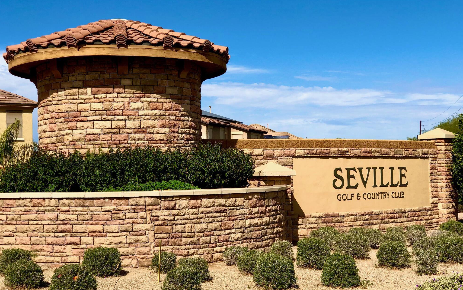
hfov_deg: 33.5
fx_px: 770
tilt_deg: +0.7
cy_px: 151
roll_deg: +0.7
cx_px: 231
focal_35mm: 61
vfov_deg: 21.3
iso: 20
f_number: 2.8
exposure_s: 1/1297
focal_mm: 6.6
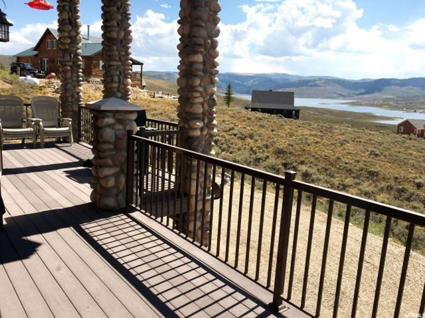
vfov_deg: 48.2
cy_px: 159
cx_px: 212
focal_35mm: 29
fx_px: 356
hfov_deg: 61.7
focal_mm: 4.15
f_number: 2.2
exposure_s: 1/1789
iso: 25
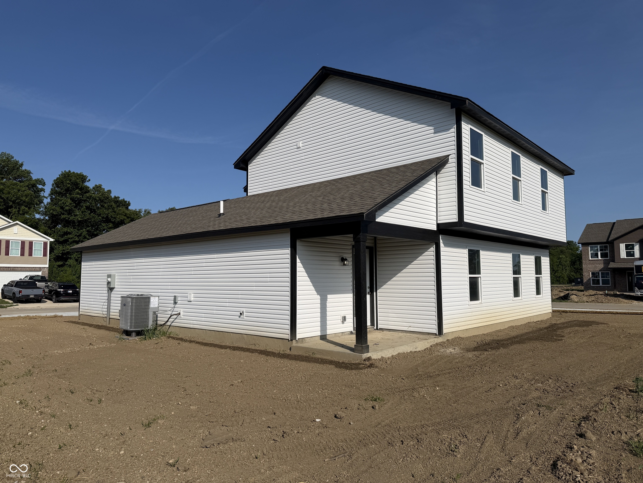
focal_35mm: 24
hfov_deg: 71.6
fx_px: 446
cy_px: 242
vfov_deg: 56.8
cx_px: 322
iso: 80
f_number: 1.78
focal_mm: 6.76
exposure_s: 1/10309
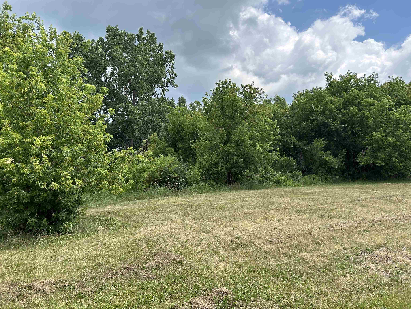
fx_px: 309
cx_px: 206
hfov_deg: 67.3
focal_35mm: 26
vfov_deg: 53.1
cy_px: 154
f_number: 1.5
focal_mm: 5.7
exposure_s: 1/1698
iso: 50
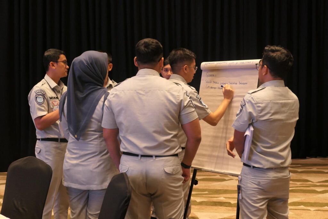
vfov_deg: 24.6
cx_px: 164
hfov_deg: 36.2
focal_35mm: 55
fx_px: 501
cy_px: 110
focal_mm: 20.1
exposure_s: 1/100
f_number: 2.8
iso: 1000
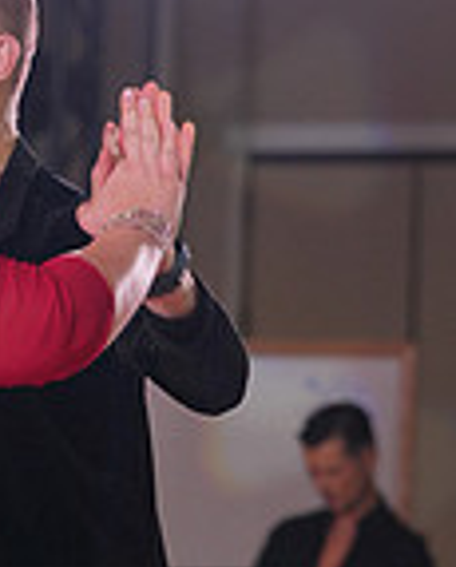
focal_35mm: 463
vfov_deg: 4.2
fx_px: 7786
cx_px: -236
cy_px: 702
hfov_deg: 3.3
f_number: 4
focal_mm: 122
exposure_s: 1/400
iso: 1000
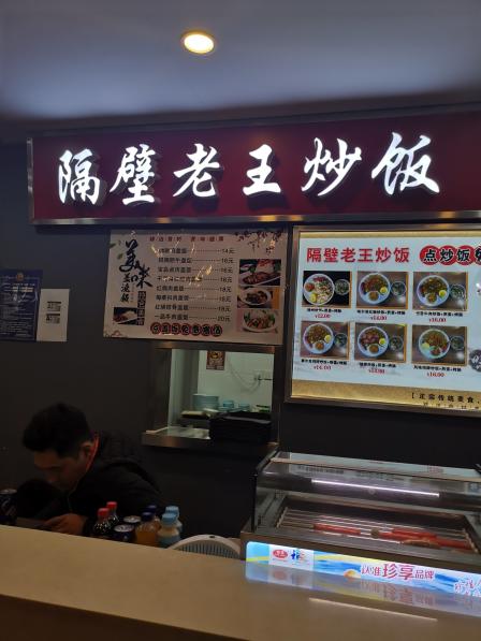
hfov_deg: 51.4
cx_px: 240
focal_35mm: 27
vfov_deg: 65.3
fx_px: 500
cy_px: 320
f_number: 1.8
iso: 50
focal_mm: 4.75
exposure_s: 1/161
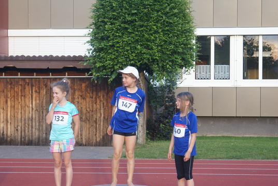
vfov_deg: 13.0
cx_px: 140
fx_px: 819
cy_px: 93
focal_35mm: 106
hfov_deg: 19.3
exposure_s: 1/250
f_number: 5.6
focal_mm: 70
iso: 400
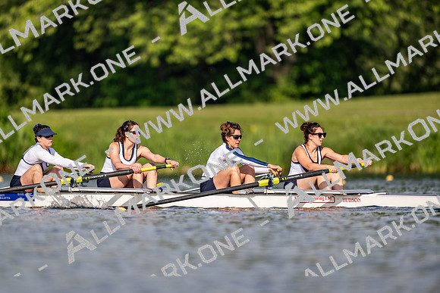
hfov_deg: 3.4
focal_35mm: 600
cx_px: 220
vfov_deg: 2.3
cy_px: 146
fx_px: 7335
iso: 280
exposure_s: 1/2500
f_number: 4
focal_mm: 600
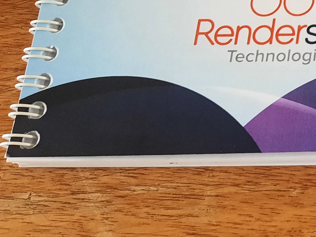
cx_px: 527
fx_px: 831
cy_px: -99
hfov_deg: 18.1
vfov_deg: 15.2
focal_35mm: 91
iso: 320
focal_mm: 4.6
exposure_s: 1/50
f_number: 2
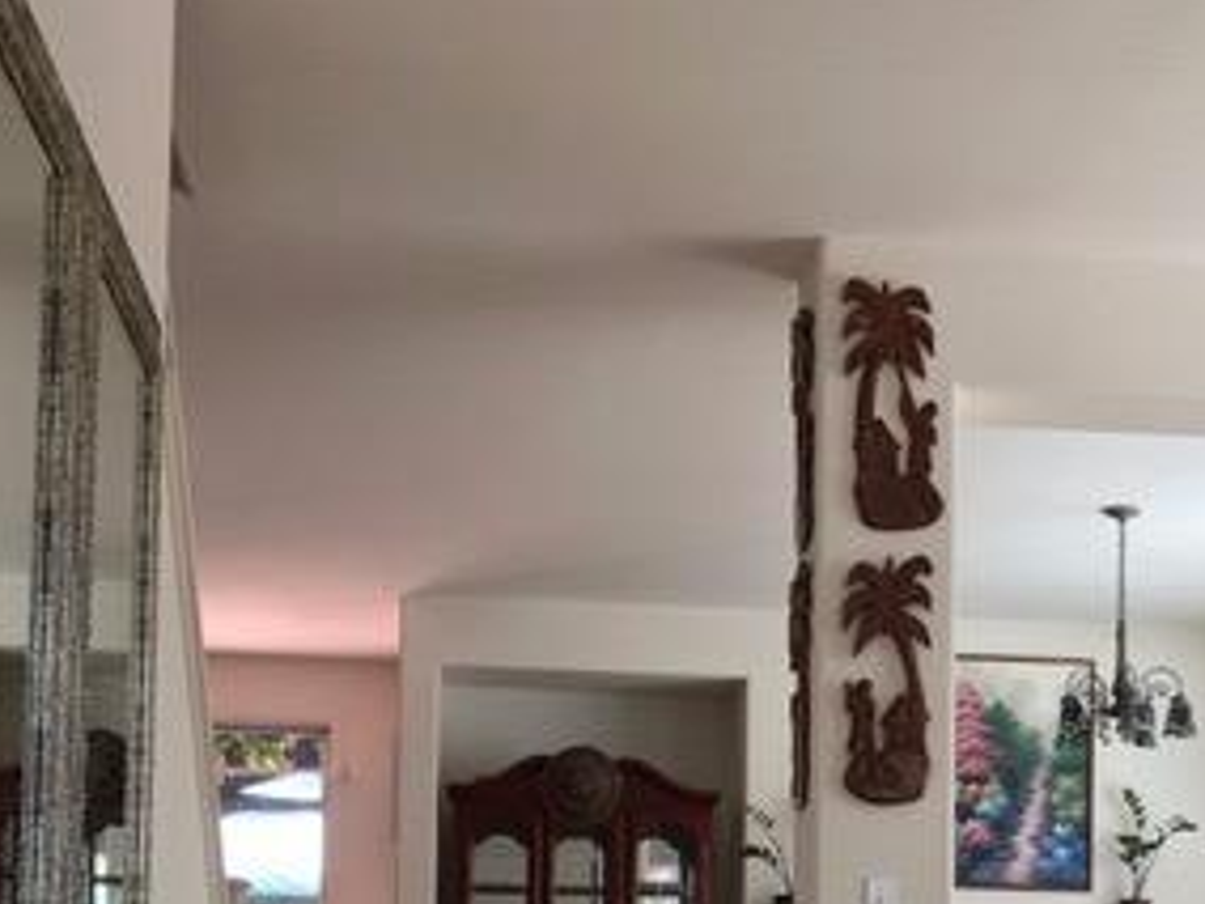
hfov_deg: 30.5
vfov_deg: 22.3
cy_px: 925
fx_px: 2193
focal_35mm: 63
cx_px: 815
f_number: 1.8
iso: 20
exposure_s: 1/60
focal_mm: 3.99
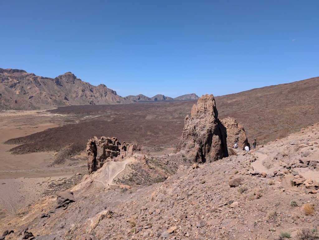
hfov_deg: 71.5
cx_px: 160
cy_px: 120
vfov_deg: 56.9
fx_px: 221
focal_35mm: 24
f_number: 1.68
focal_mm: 6.9
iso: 19
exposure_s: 1/1058
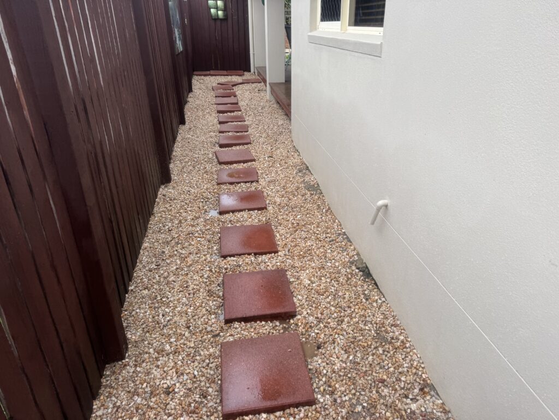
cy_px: 210
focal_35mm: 24
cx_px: 280
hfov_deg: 71.6
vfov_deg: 56.8
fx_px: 388
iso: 80
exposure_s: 1/1094
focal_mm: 6.76
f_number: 1.78
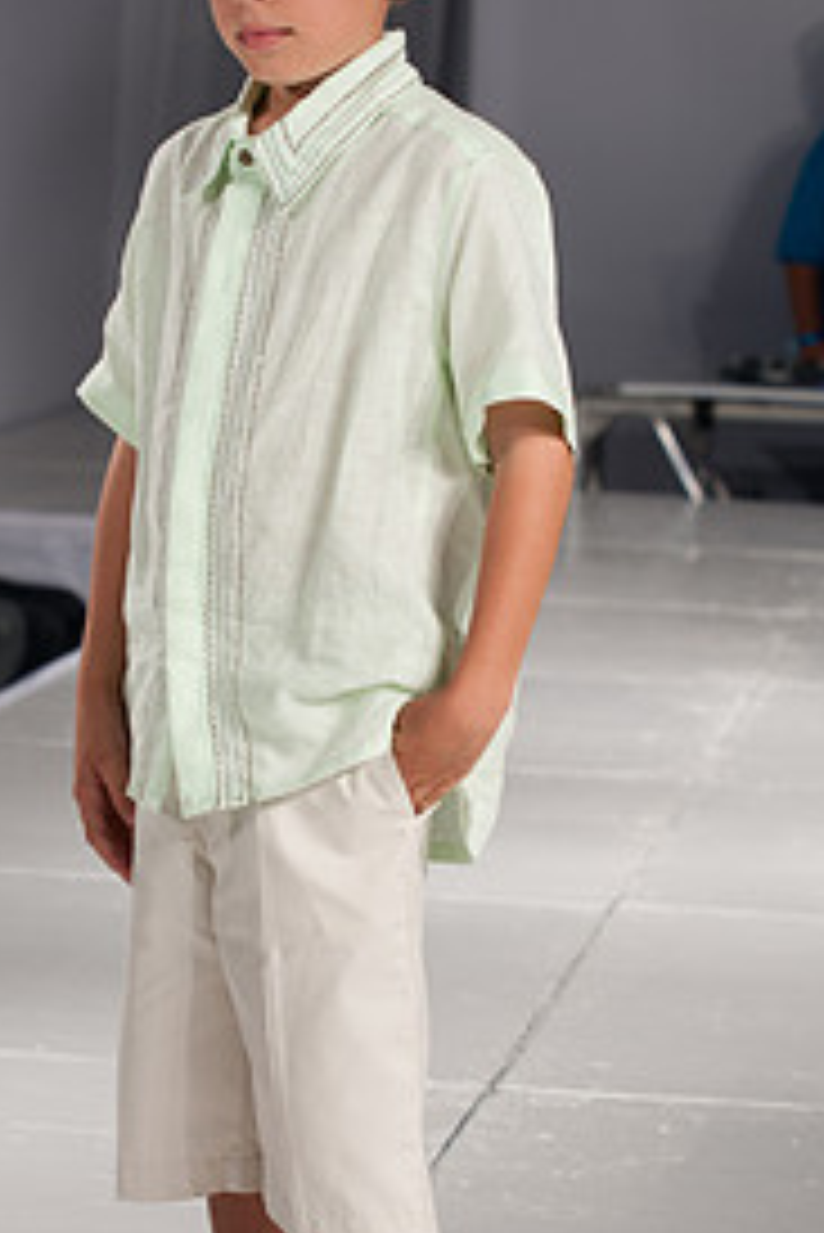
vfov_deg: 17.8
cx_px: 243
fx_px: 3943
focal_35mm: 115
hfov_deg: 11.9
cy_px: 675
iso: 200
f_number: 5
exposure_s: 1/125
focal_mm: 70
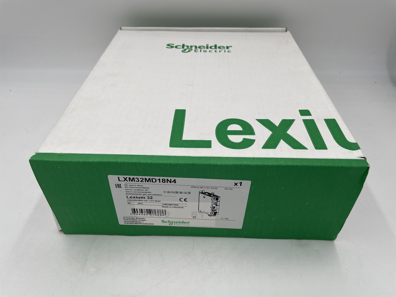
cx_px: 198
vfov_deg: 53.1
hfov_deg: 67.3
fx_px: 297
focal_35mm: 26
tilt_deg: -37.6
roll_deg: +0.1
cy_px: 148
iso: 32
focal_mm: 4.2
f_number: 1.6
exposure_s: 1/796
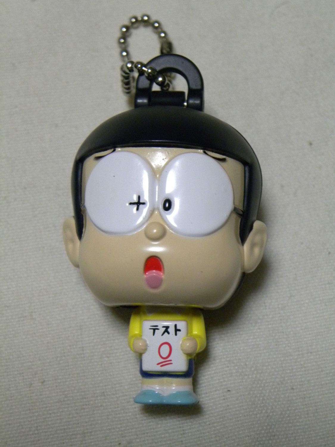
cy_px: 224
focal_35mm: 85
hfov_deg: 17.4
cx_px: 168
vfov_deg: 23.0
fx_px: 1097
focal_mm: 15.1
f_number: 4
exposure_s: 1/29.2
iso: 400
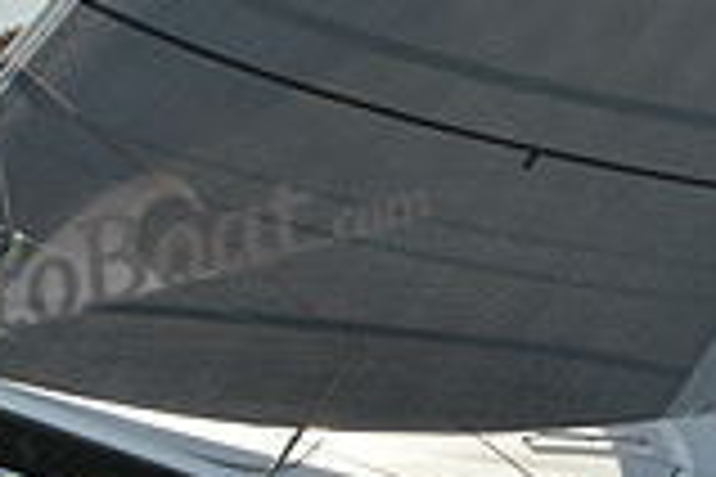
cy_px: 439
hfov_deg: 2.8
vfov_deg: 1.9
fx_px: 14518
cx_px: 666
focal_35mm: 730
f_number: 7.1
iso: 280
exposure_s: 1/1600
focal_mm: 200
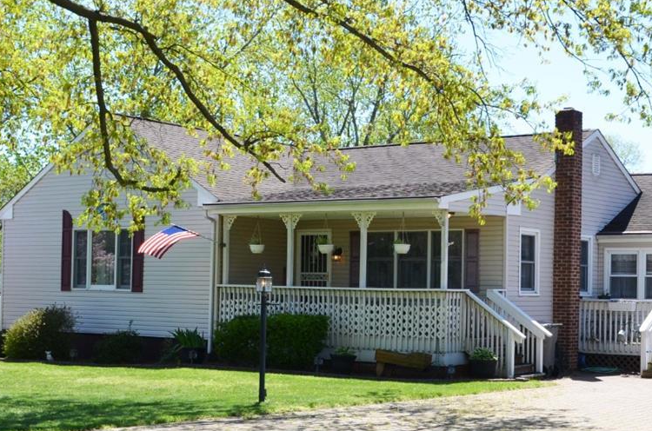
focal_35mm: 66
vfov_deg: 20.5
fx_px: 1192
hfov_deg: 30.4
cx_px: 430
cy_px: 260
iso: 160
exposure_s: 1/250
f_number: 8
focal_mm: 22
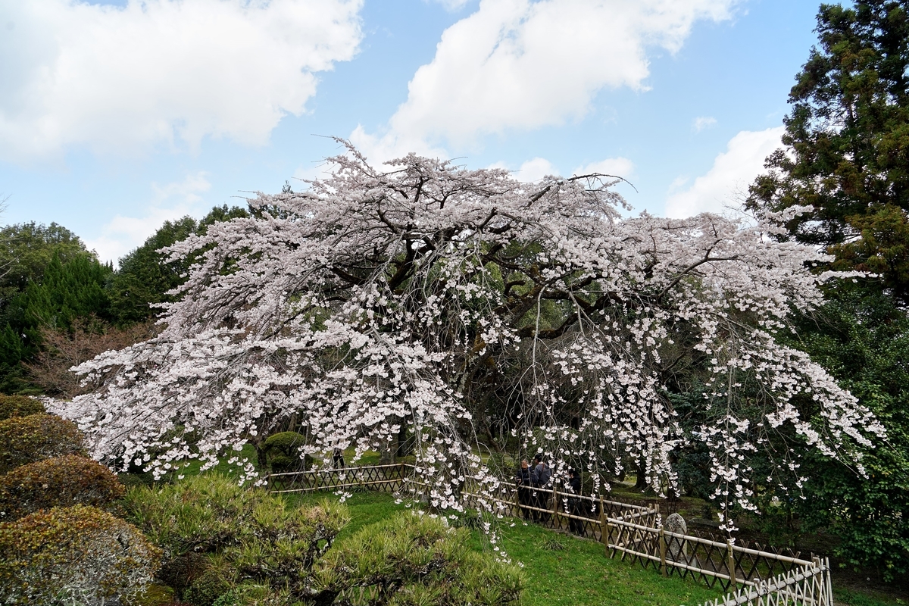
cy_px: 303
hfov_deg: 73.7
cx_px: 454
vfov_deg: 53.1
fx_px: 606
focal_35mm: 24
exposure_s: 1/125
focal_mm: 24
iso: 100
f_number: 8
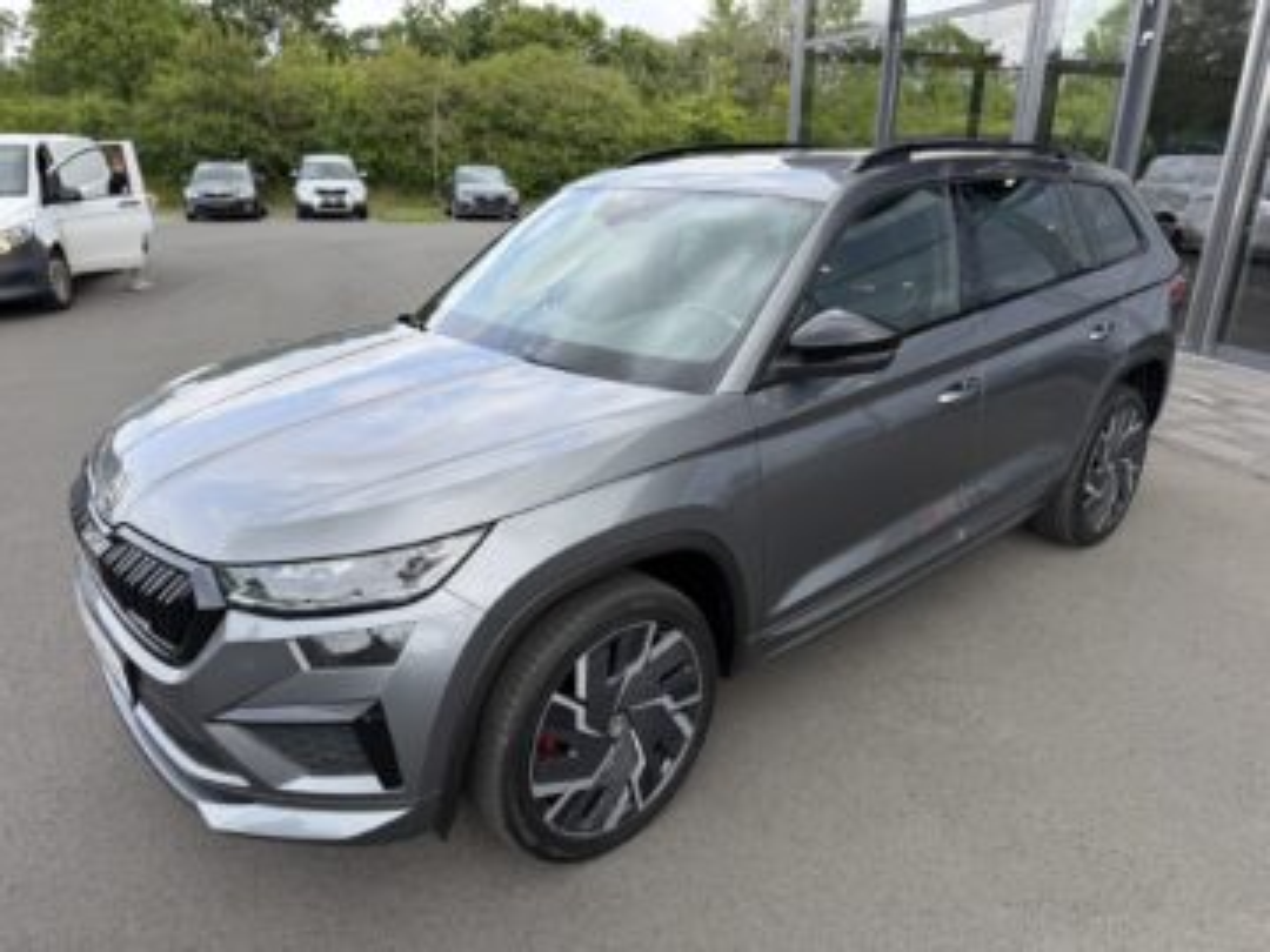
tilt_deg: -20.5
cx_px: 635
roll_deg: -0.8
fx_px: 881
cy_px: 476
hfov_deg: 71.6
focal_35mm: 24
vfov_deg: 56.8
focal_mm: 6.76
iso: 80
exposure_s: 1/1106
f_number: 1.78
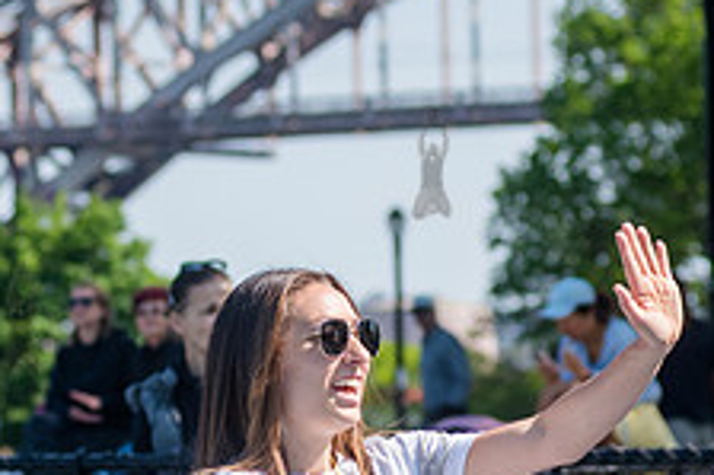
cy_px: 615
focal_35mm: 272
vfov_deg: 5.0
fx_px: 5391
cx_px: 386
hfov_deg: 7.6
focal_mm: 80
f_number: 4
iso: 400
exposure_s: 1/2000
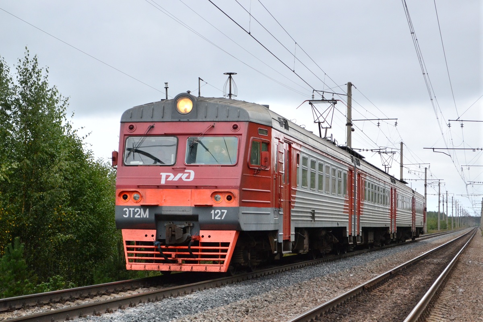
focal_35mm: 82
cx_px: 242
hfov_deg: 24.6
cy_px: 161
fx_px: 1107
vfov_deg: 16.6
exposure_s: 1/640
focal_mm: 55
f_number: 5.6
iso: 800
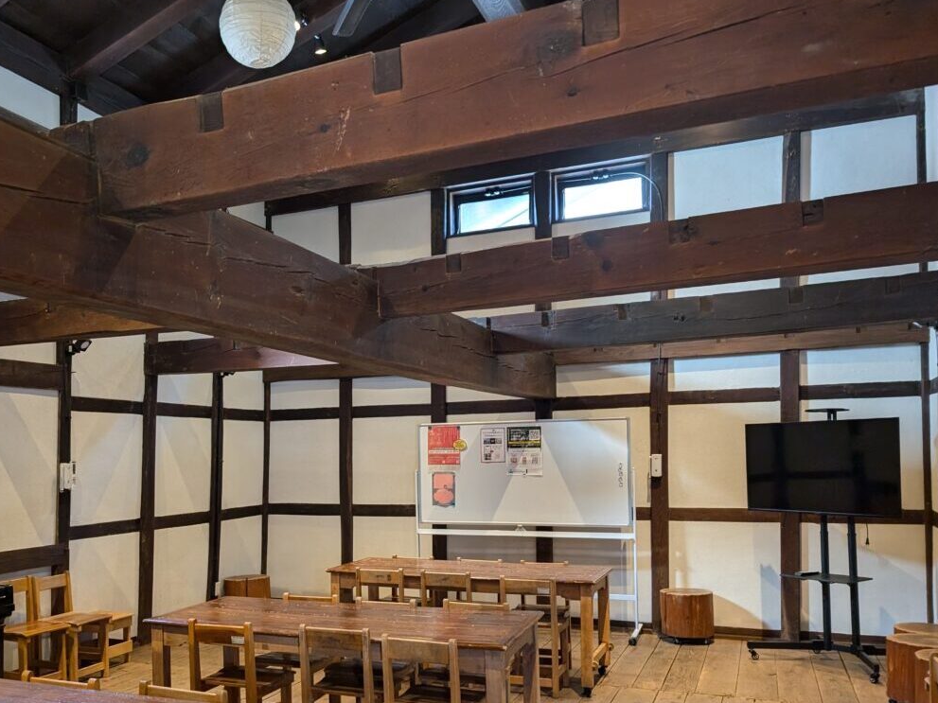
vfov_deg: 45.0
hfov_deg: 57.7
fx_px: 840
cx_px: 354
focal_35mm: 31
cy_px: 447
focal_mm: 6.9
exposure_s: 1/115
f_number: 1.68
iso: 516
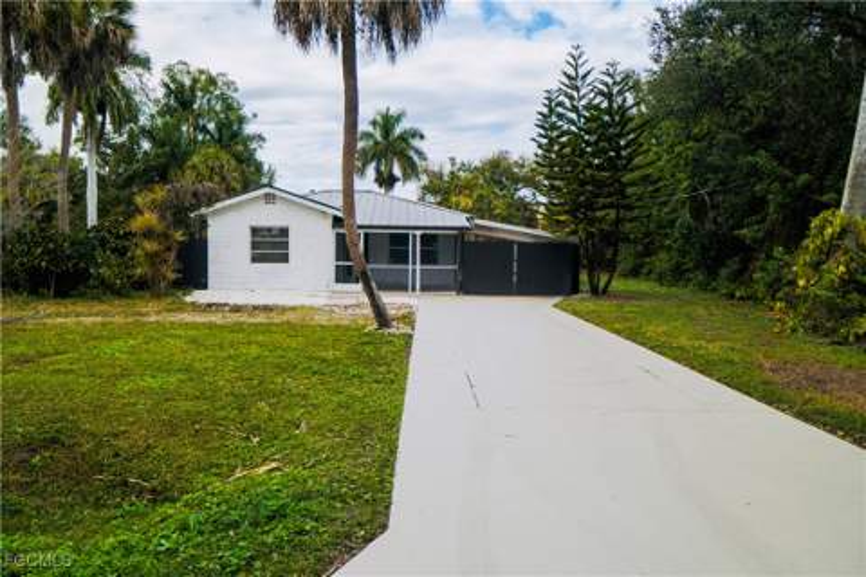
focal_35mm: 24
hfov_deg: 73.7
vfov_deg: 53.1
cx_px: 433
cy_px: 288
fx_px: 577
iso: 50
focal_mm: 16
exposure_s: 1/1600
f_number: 1.4
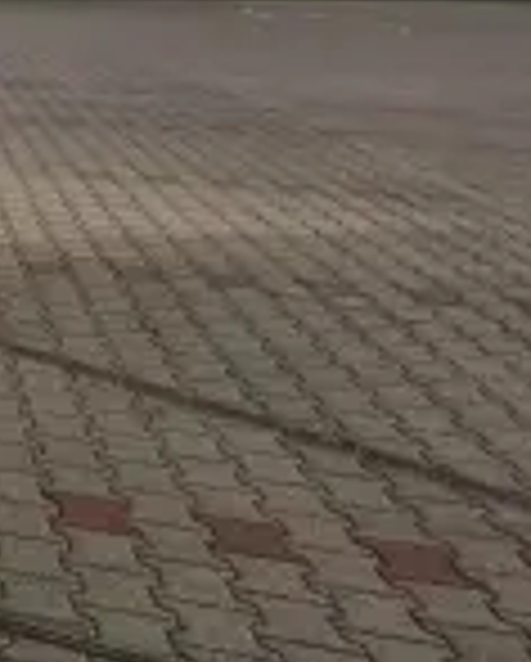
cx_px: -810
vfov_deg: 27.6
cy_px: 194
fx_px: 1333
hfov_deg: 13.9
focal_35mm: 68
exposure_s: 1/232
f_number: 2.2
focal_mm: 2.35
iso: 50
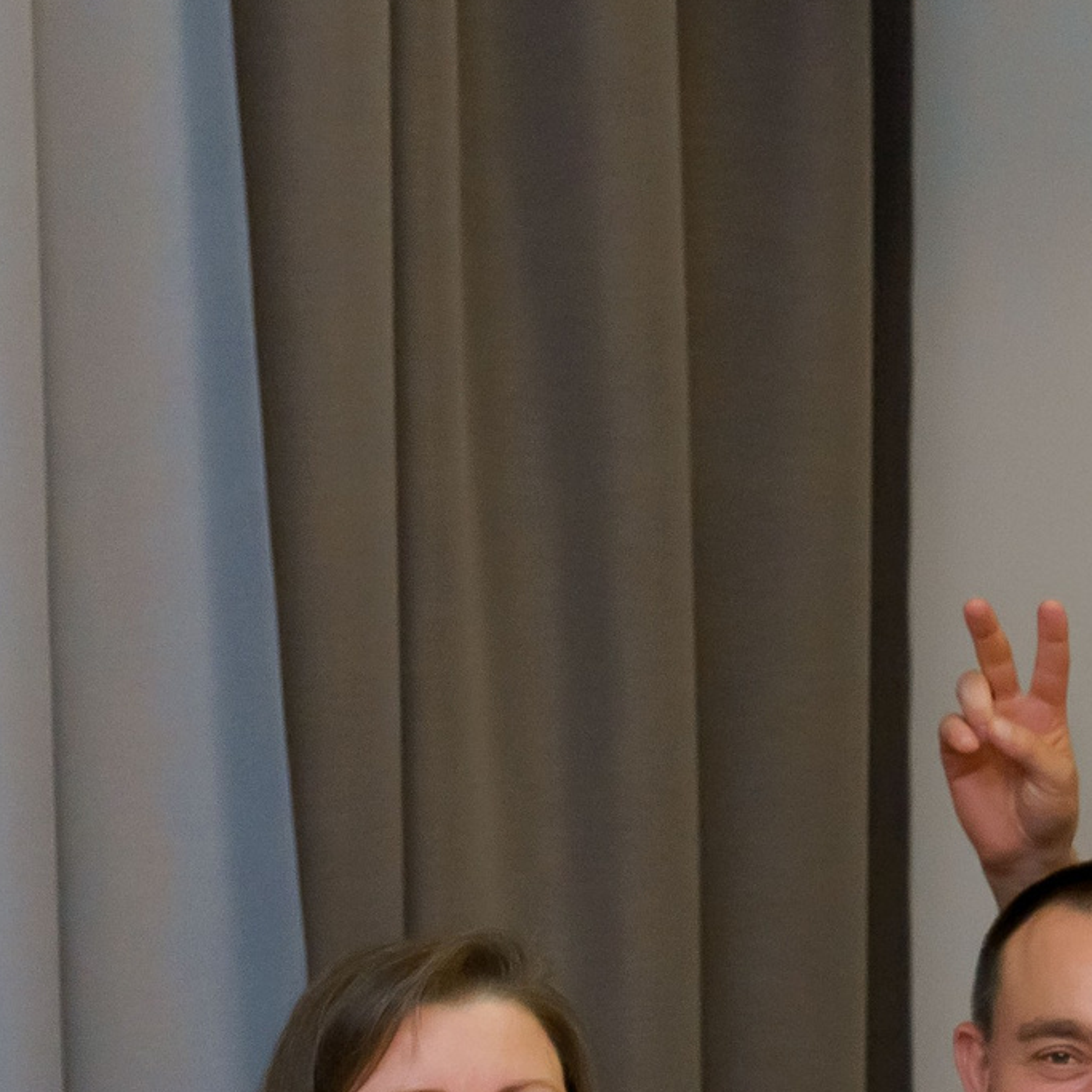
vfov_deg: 12.1
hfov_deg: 12.0
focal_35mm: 140
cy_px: 1476
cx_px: 1494
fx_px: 4997
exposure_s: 1/125
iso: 3200
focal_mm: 40
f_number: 5
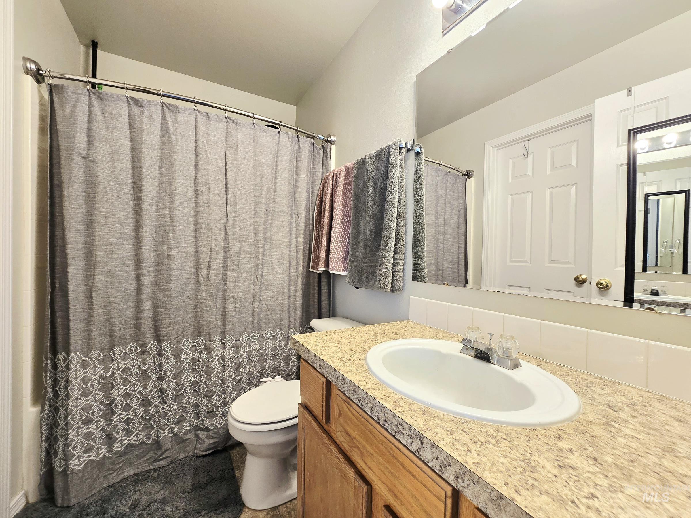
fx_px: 260
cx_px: 346
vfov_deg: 89.9
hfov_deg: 106.2
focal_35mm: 13
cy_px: 259
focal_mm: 2.2
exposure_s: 1/60.2
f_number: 2.2
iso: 125
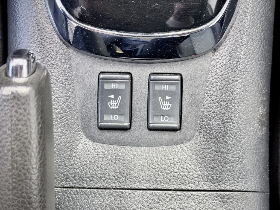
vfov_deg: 30.3
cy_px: 105
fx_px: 388
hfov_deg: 39.7
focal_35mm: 48
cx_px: 140
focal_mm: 6.76
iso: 500
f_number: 1.78
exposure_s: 1/25
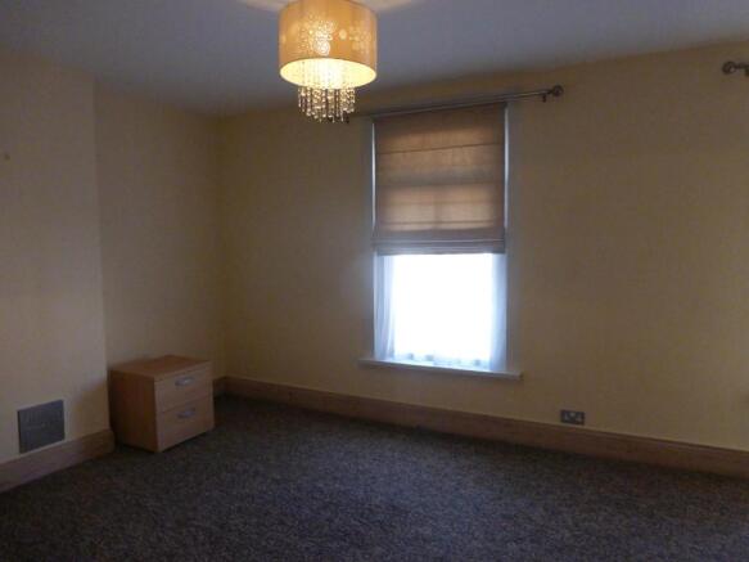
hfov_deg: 69.4
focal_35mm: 25
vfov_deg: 54.9
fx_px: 541
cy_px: 281
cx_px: 374
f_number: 3.3
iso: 800
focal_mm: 4.3
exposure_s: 1/125
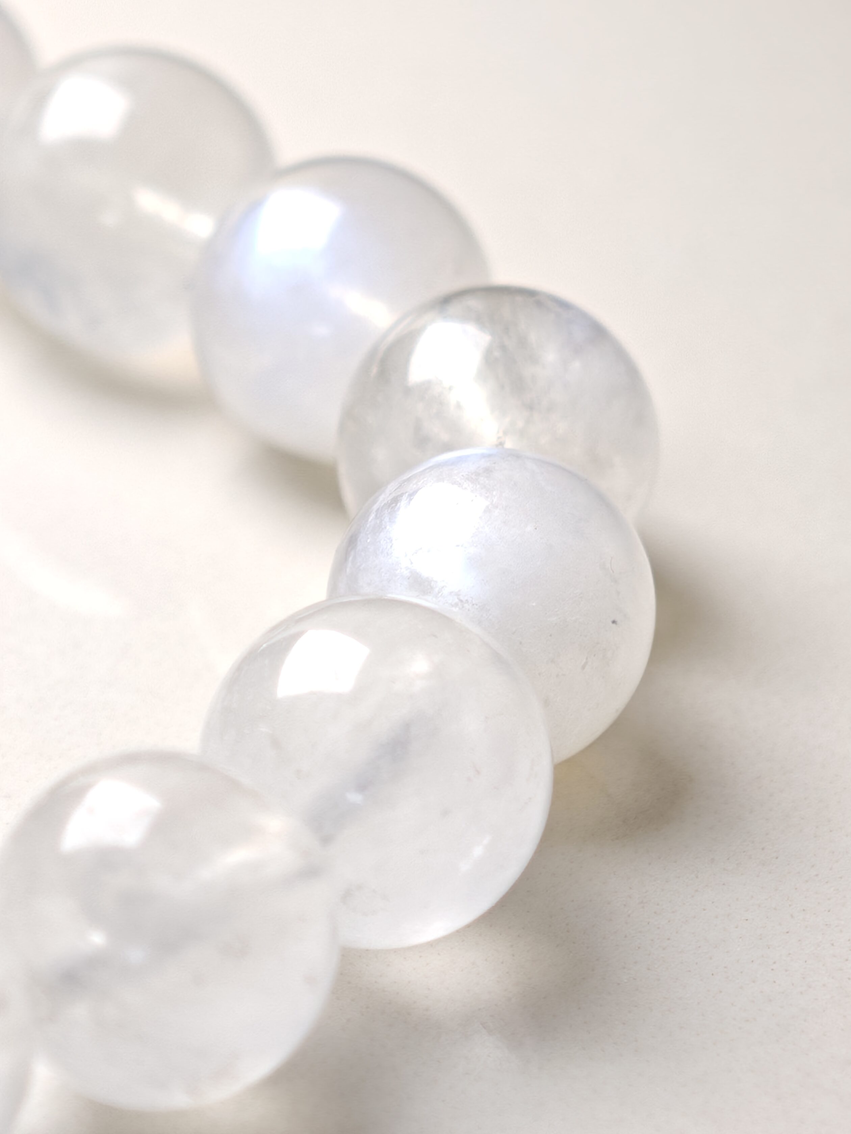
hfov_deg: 7.4
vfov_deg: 9.9
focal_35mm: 200
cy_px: 567
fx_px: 6556
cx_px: 426
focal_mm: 11.5
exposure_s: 1/220
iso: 50
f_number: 1.8
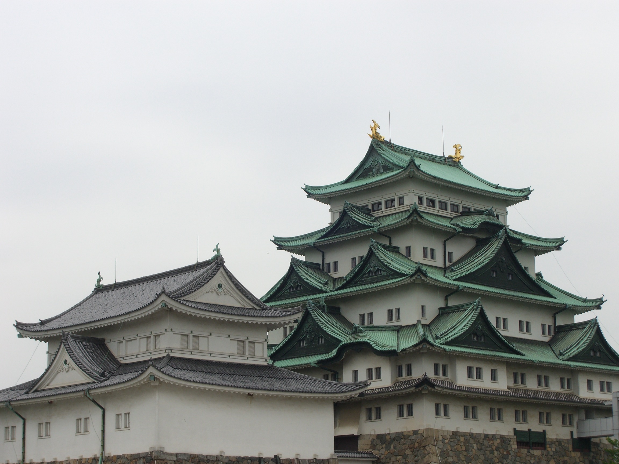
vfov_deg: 18.4
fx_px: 1431
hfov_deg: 24.4
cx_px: 310
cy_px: 232
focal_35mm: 80
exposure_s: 1/400
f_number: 6
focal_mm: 16.6
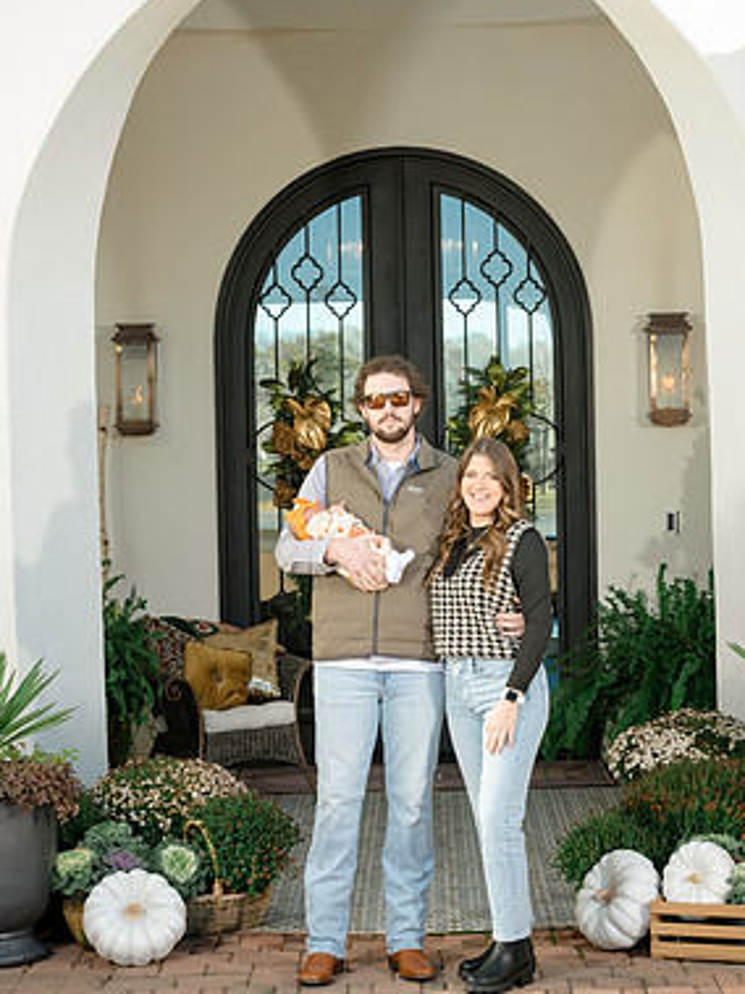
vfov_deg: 20.2
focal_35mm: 97
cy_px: 514
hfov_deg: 15.2
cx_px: 372
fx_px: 2785
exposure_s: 1/250
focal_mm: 85
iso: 400
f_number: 7.1
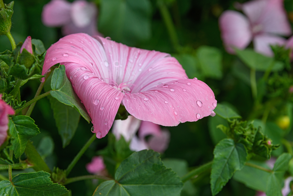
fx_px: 855
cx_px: 146
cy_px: 98
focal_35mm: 105
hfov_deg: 19.5
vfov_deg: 13.0
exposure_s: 1/320
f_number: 10
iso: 280
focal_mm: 70
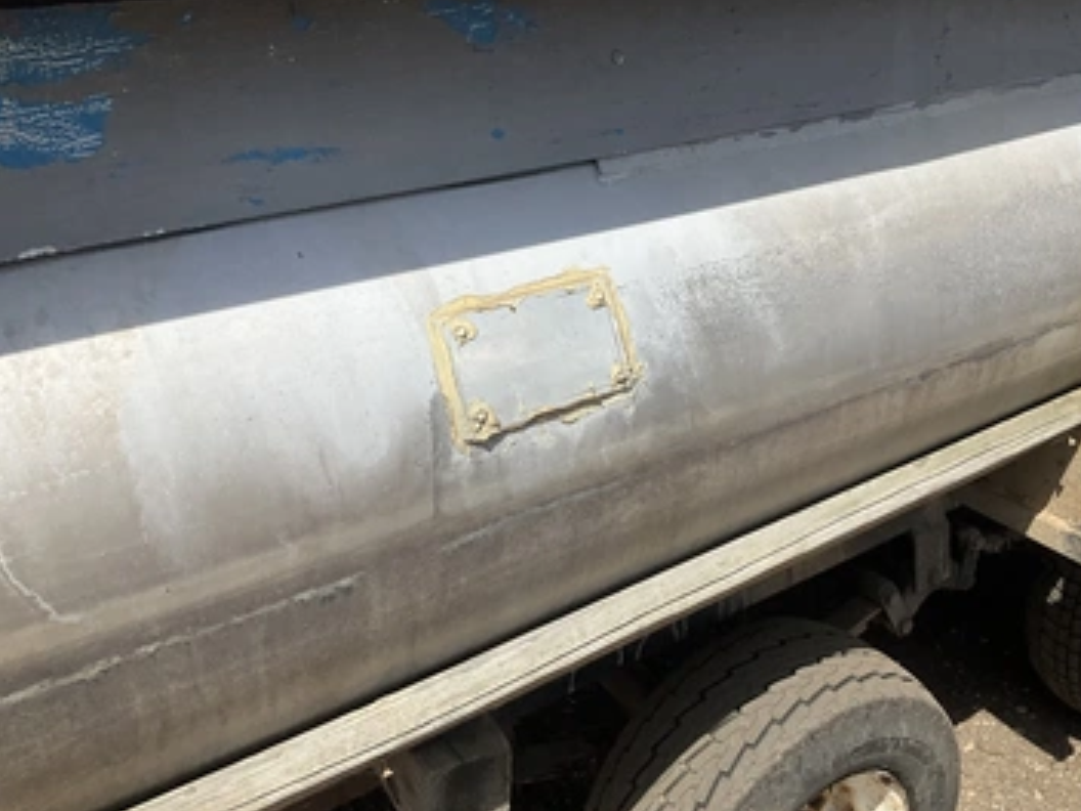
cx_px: 611
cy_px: 356
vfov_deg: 42.9
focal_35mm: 33
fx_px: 1031
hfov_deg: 55.2
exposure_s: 1/2320
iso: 25
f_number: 1.8
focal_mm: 3
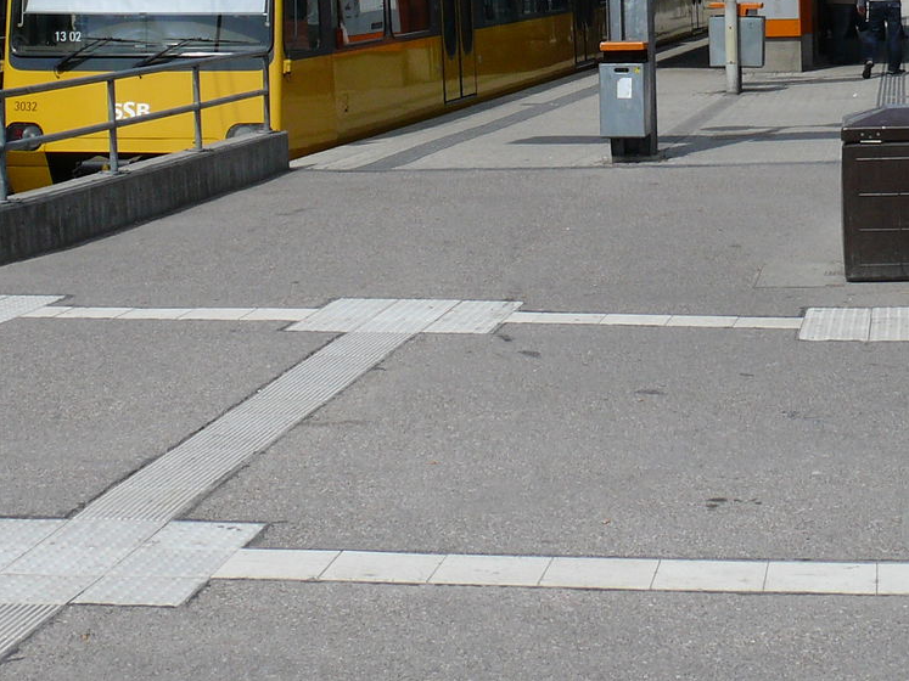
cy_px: -85
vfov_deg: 15.9
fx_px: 2363
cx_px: 678
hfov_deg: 21.6
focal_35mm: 90
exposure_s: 1/400
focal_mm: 7.4
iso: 100
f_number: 7.1
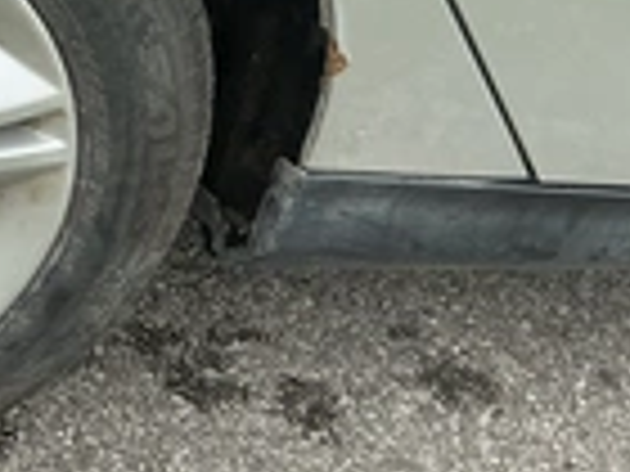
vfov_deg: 18.2
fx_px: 1456
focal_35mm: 80
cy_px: 67
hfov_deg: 21.3
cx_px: -256
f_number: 1.8
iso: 25
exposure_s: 1/486
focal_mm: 3
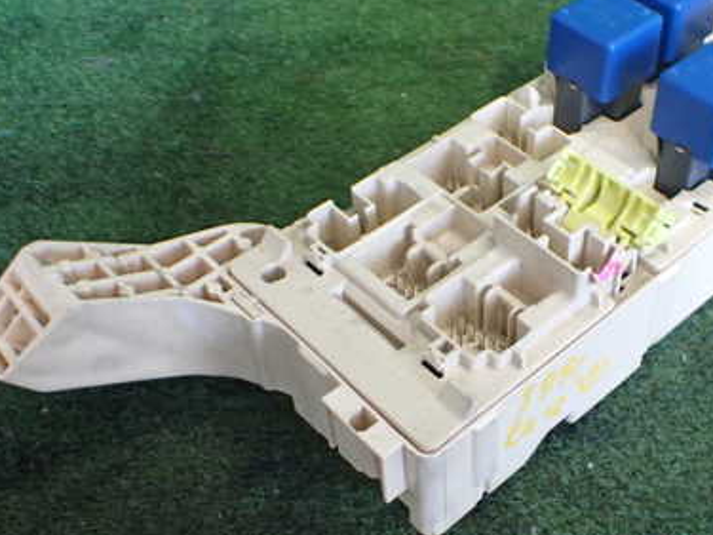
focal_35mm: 48
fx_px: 988
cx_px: 470
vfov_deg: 30.2
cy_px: 291
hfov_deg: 39.2
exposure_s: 1/125
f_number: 2.3
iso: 500
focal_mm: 5.4
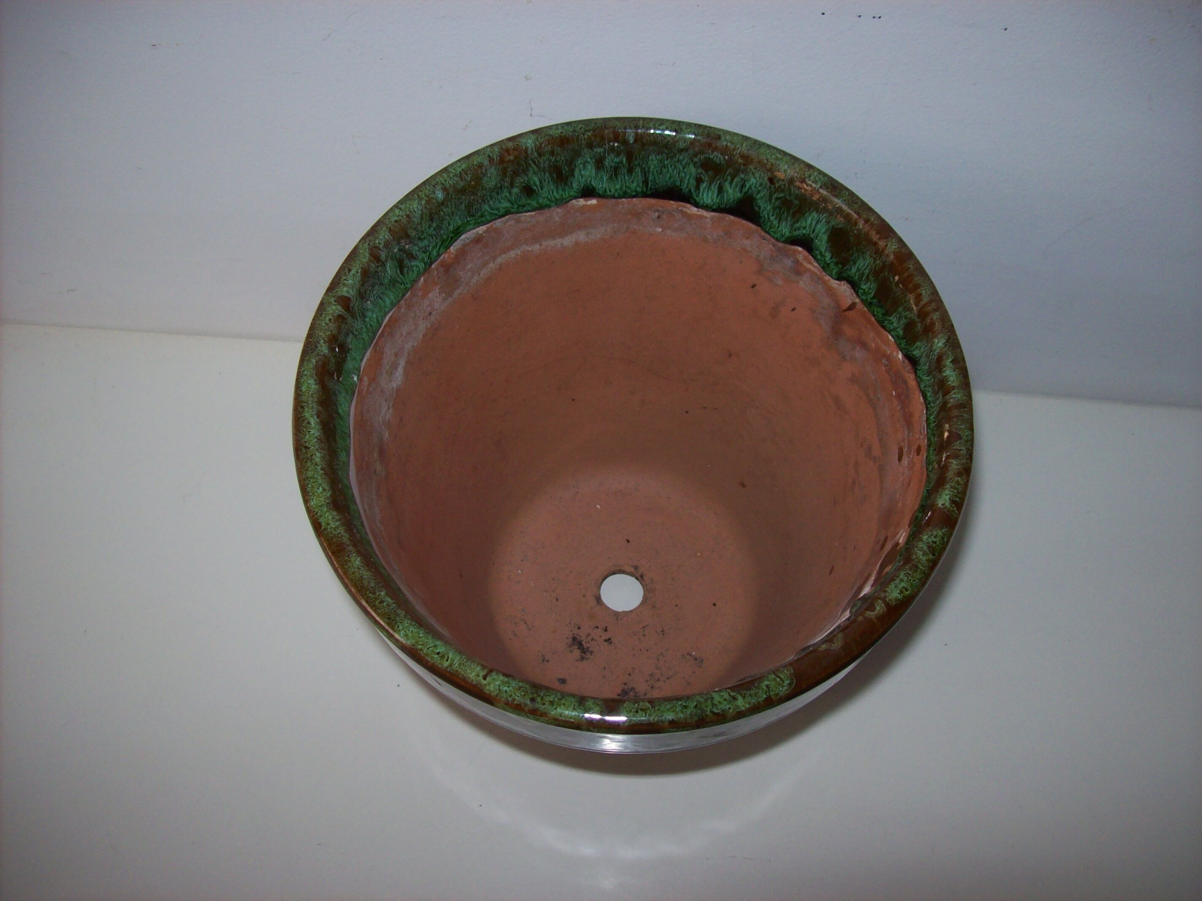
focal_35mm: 36
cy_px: 450
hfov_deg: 51.4
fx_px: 1250
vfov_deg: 39.6
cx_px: 601
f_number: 2.7
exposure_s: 1/64
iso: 80
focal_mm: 6
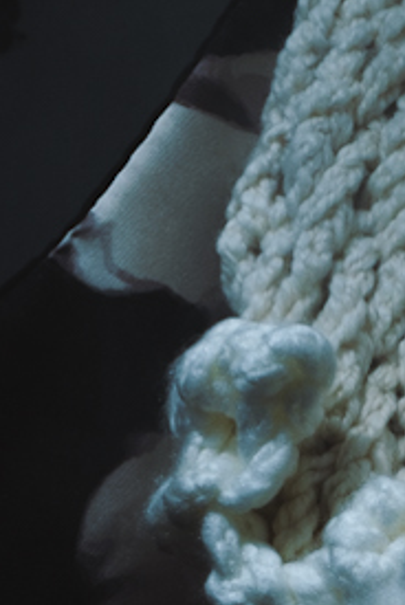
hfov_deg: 5.7
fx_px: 4006
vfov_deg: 8.6
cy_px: 112
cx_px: 745
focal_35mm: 238
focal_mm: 32
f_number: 8
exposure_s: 1/125
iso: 100
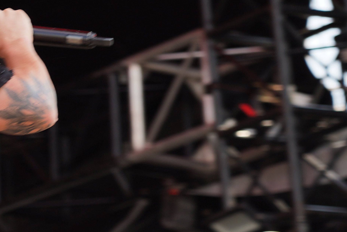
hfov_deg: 6.1
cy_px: 191
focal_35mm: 337
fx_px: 3248
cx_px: -71
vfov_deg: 4.1
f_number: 5
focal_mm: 105
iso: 100
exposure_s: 1/200
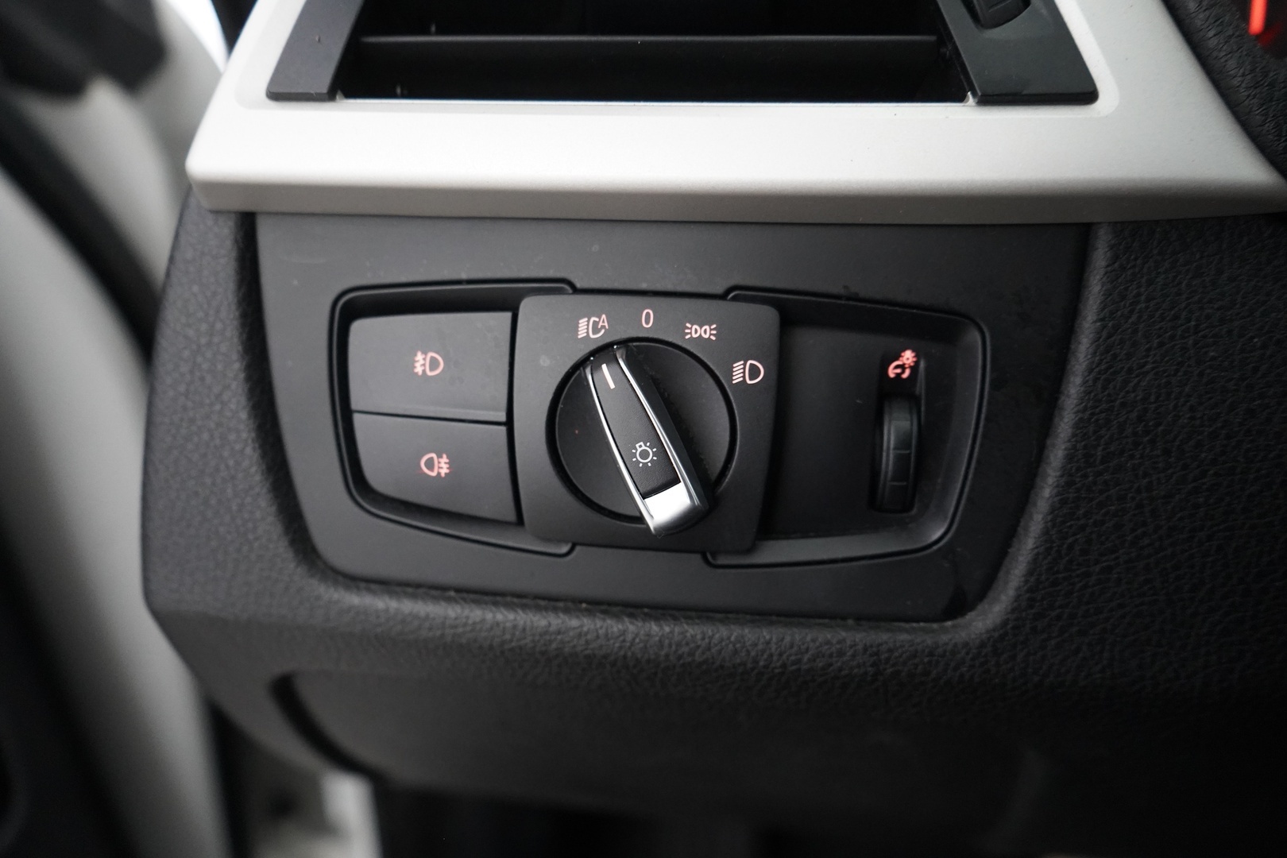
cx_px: 644
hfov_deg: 65.5
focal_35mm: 28
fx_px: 1001
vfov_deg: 46.4
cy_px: 429
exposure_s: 1/60
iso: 6400
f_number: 3.5
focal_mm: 28
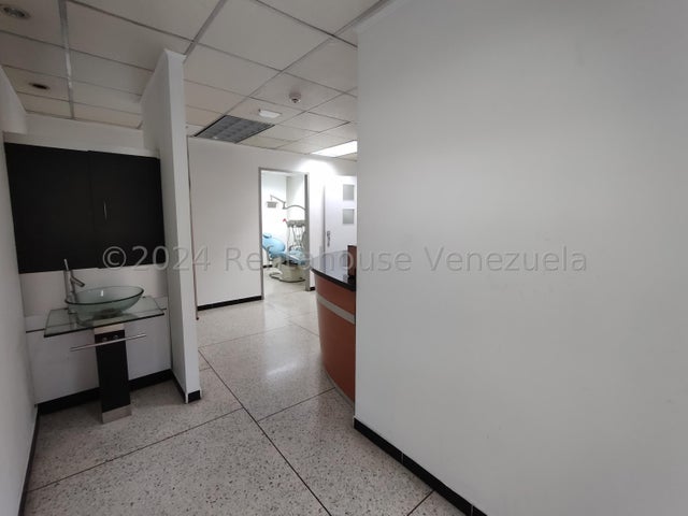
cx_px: 344
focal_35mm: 13
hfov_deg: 106.2
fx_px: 258
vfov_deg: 89.9
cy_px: 258
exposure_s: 1/50
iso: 259
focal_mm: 1.66
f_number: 2.2
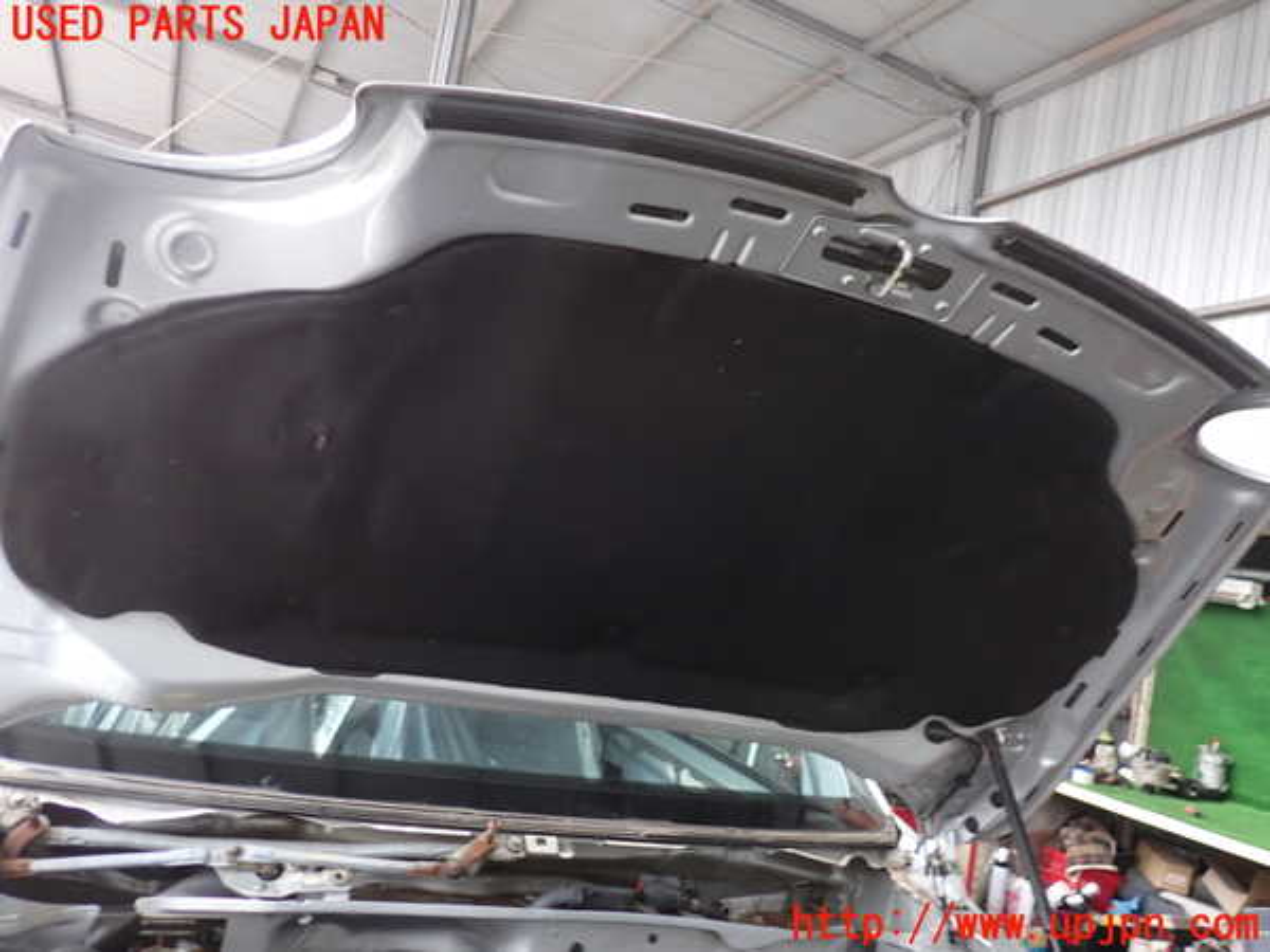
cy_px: 476
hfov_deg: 60.0
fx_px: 1101
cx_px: 635
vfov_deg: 46.8
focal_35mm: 30
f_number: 2.3
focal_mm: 5.4
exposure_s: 1/30
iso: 200
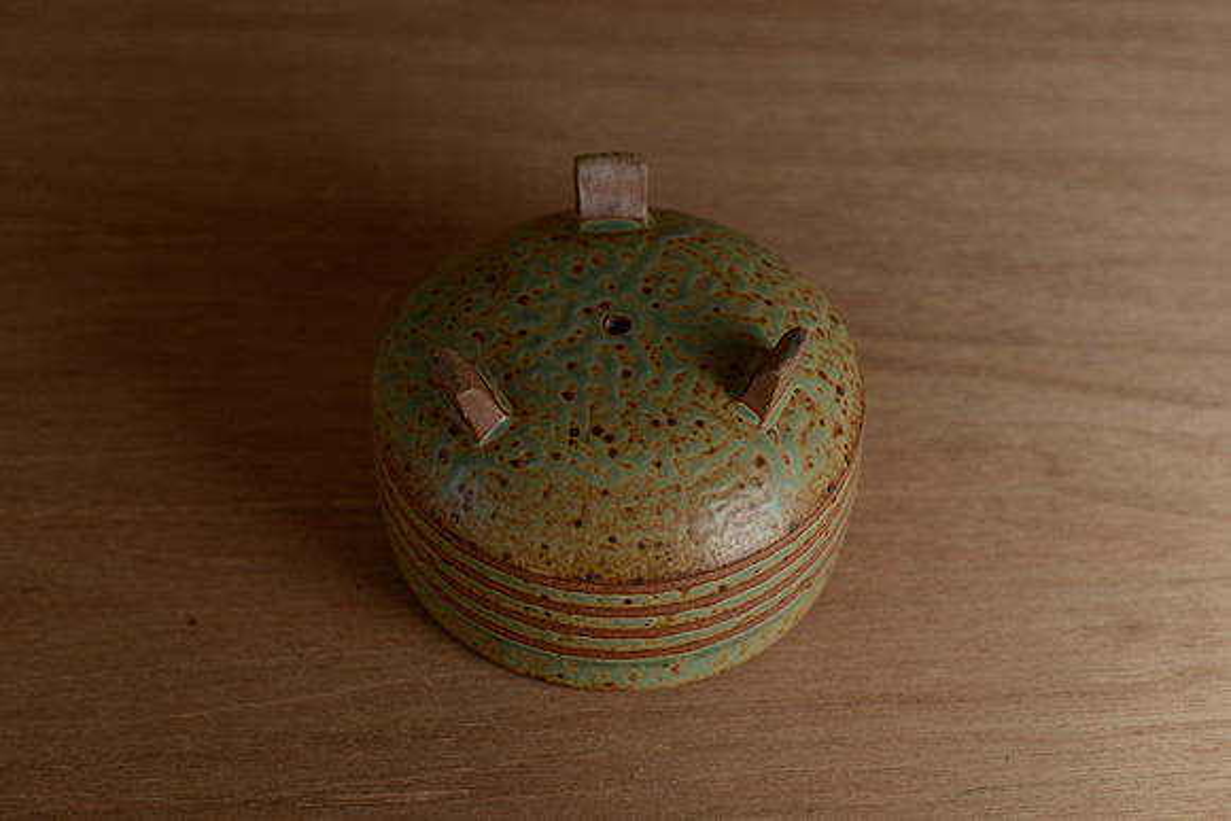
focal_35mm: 50
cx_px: 616
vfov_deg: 27.0
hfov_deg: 39.6
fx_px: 1710
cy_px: 410
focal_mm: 50
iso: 200
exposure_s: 1/250
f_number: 4
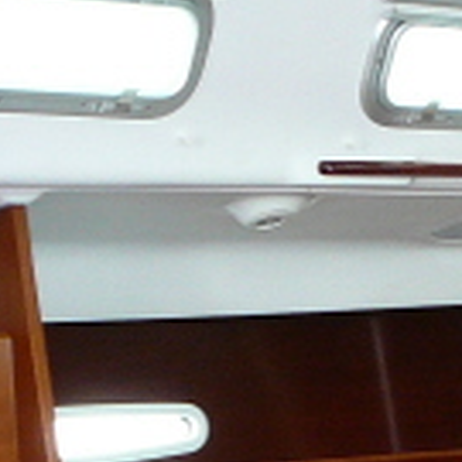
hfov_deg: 11.5
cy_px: 585
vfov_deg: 11.6
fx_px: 2220
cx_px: 633
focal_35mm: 147
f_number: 2.8
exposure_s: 1/30
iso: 160
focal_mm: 5.2
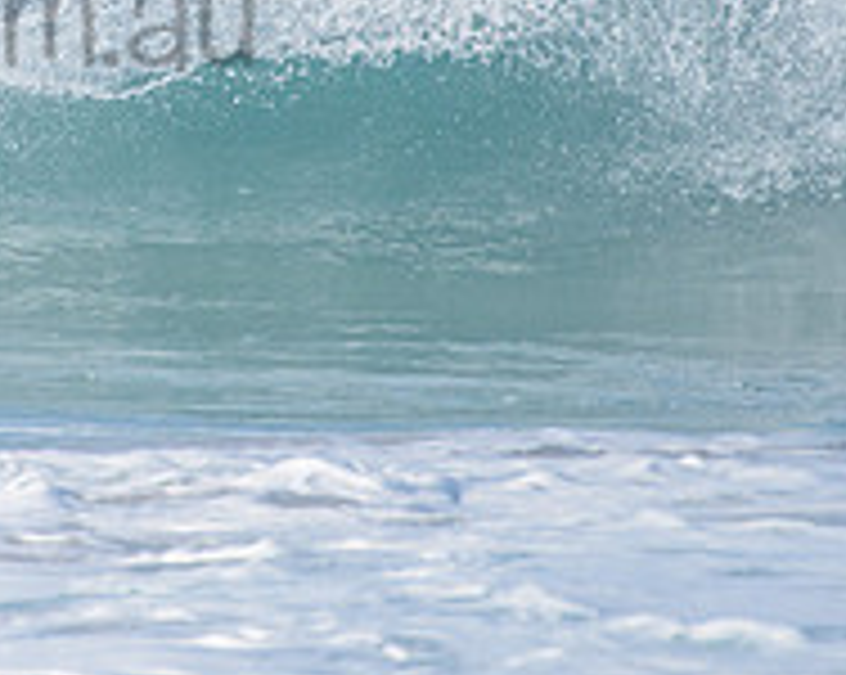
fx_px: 36243
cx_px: -220
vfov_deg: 1.1
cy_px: -38
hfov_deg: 1.3
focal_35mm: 1449
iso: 360
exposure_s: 1/2500
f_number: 5.6
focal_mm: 500
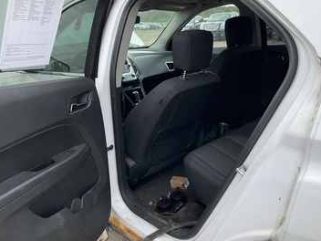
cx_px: 173
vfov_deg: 42.9
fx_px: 306
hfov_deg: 55.3
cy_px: 115
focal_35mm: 33
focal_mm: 3
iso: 25
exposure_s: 1/599
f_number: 1.8
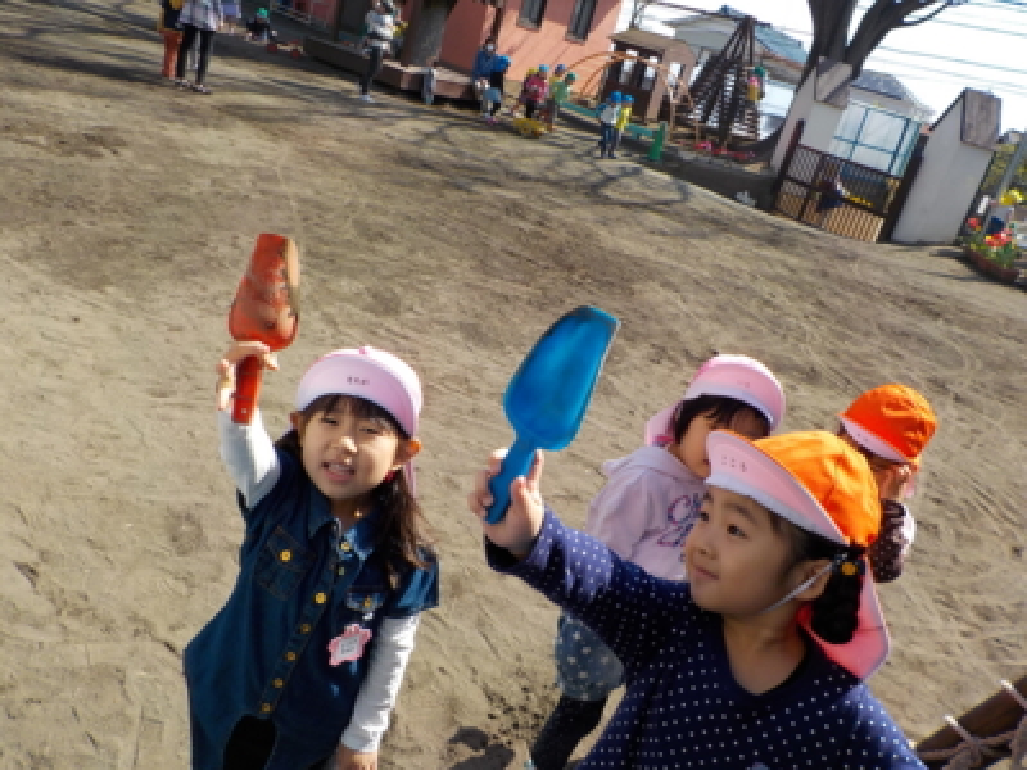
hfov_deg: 60.0
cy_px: 385
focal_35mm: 30
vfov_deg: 46.8
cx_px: 514
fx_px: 890
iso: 125
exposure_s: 1/640
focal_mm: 4.1
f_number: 3.3
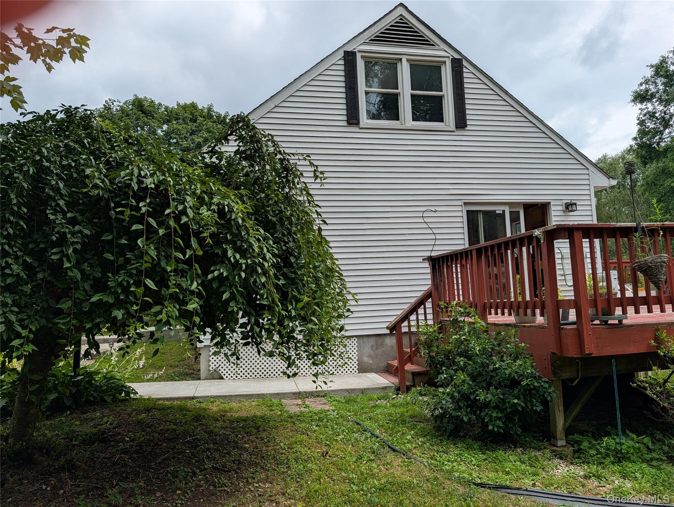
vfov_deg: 56.9
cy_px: 254
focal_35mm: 24
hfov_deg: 71.5
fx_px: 468
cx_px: 337
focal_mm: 6.9
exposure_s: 1/1577
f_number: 1.68
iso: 23
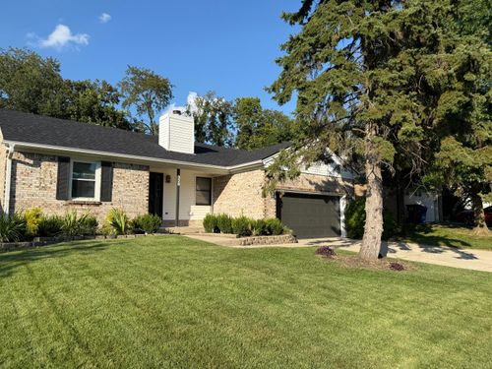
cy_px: 184
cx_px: 246
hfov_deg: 71.6
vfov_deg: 56.8
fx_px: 341
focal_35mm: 24
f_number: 1.78
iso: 80
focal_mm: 6.76
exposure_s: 1/3584
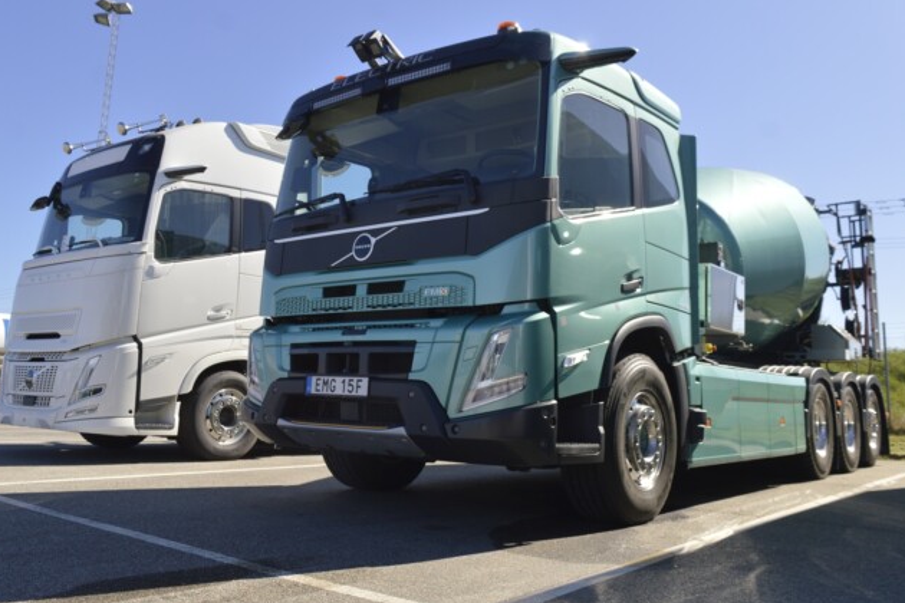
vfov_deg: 43.6
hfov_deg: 61.9
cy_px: 276
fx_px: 754
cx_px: 438
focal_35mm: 30
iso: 100
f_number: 8
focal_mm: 18
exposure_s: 1/250
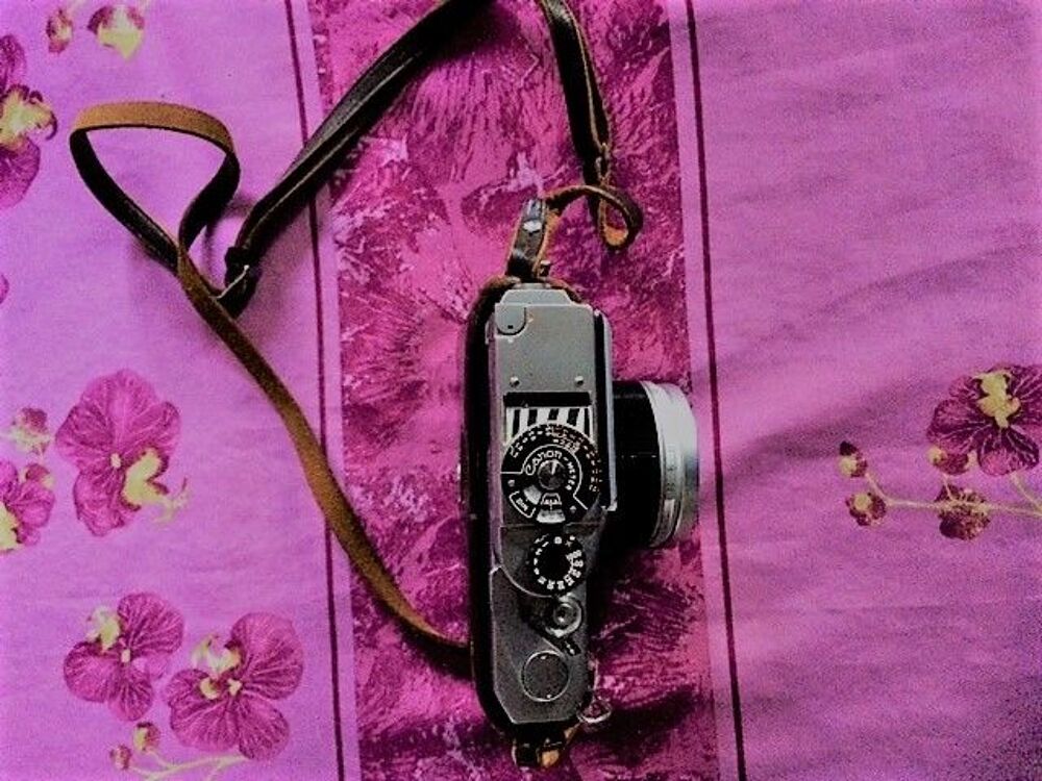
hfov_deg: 61.7
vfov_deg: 48.2
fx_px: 873
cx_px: 521
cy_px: 390
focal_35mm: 29
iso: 800
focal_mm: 4.15
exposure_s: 1/17
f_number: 2.2
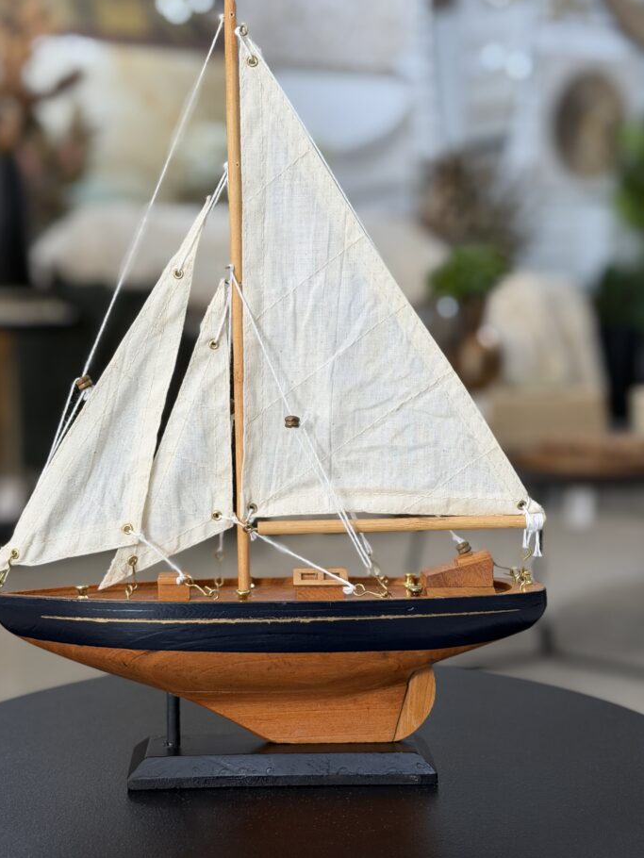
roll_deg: -0.1
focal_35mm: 54
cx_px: 283
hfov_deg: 27.0
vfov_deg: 35.5
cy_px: 422
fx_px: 1339
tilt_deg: -5.8
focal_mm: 6.76
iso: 80
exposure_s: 1/120
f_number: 1.78
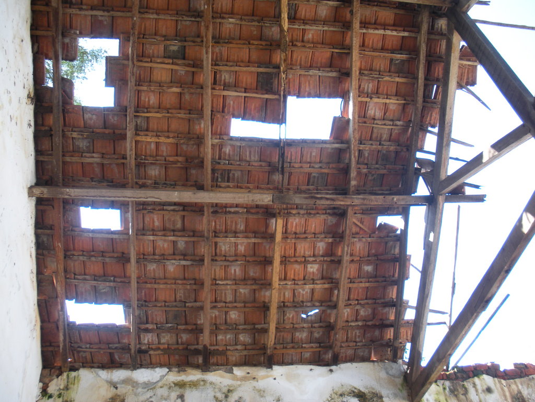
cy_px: 201
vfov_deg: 39.7
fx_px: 556
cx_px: 268
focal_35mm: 36
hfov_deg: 51.4
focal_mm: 6.3
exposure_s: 1/56.4
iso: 88
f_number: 3.5
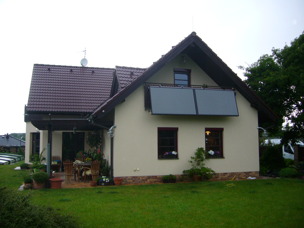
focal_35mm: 35
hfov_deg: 52.6
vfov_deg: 40.7
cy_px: 114
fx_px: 307
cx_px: 152
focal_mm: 5.8
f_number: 2.8
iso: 100
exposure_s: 1/30
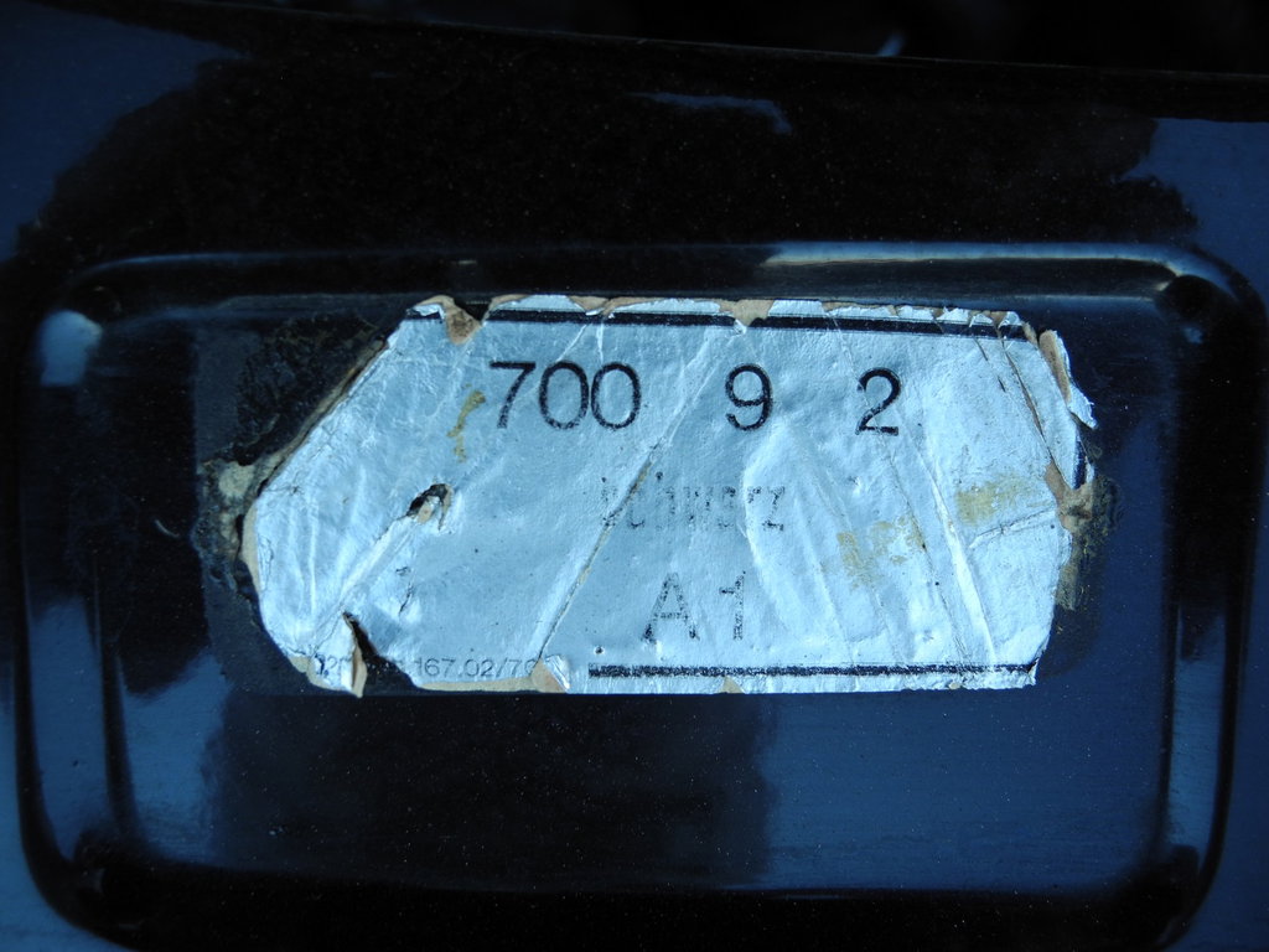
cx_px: 634
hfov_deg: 63.4
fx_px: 1026
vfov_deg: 49.7
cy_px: 476
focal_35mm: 28
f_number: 2.8
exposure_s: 1/70.3
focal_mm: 6
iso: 100
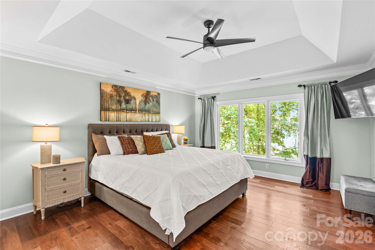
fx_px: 167
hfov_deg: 96.7
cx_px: 188
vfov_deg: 73.7
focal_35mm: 16
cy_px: 125
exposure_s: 1
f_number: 8
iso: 100
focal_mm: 16
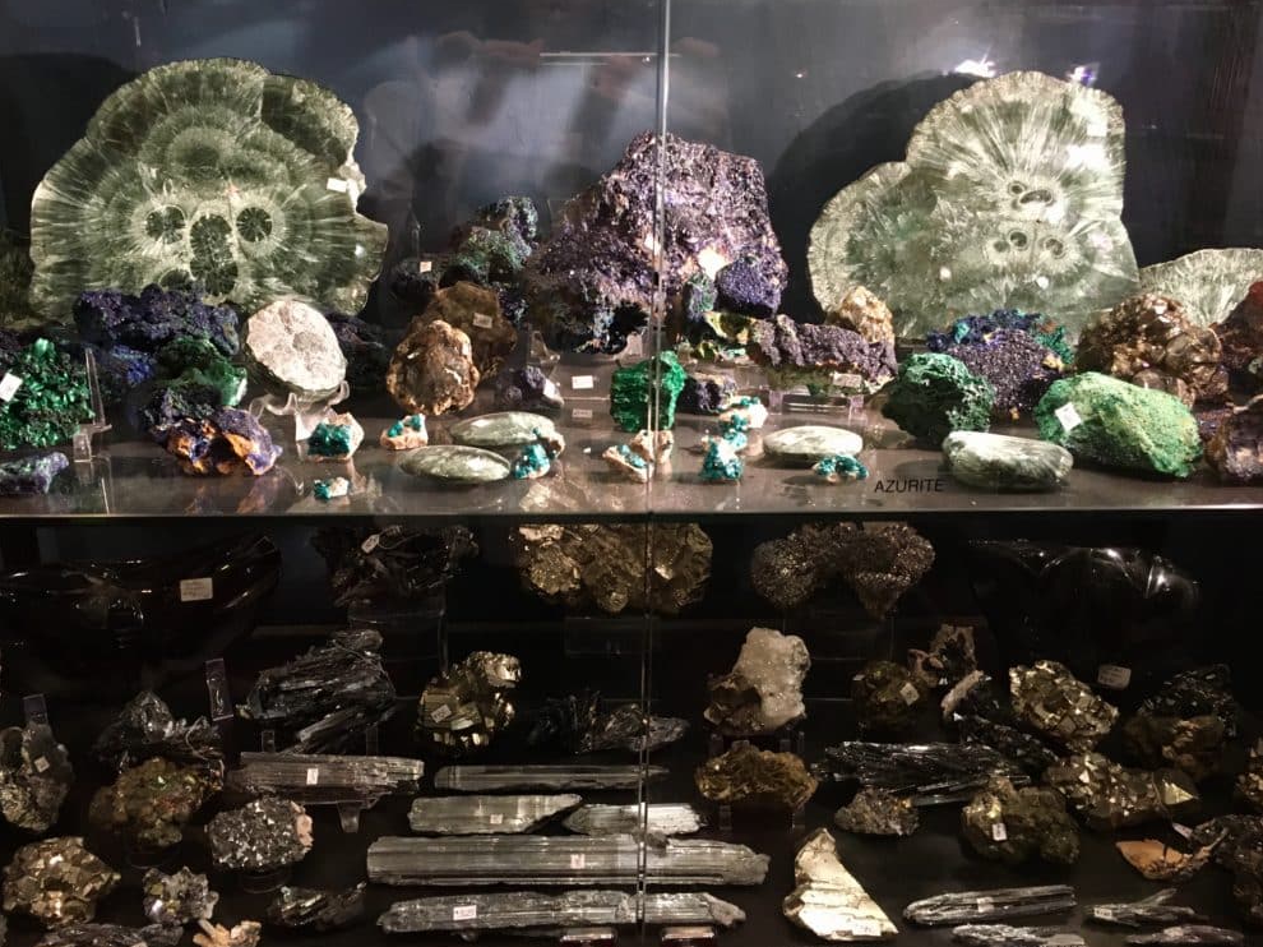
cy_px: 466
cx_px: 611
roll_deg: -1.4
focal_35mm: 30
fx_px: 1094
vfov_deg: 46.8
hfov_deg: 60.0
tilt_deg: -19.3
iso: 200
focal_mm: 4.15
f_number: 2.2
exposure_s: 1/30
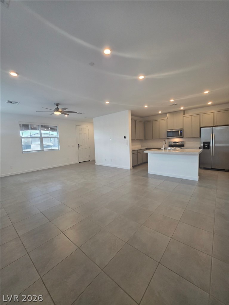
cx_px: 114
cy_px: 152
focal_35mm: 13
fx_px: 115
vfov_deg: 106.2
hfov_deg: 89.9
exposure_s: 1/120
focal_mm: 2.2
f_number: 1.9
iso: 200
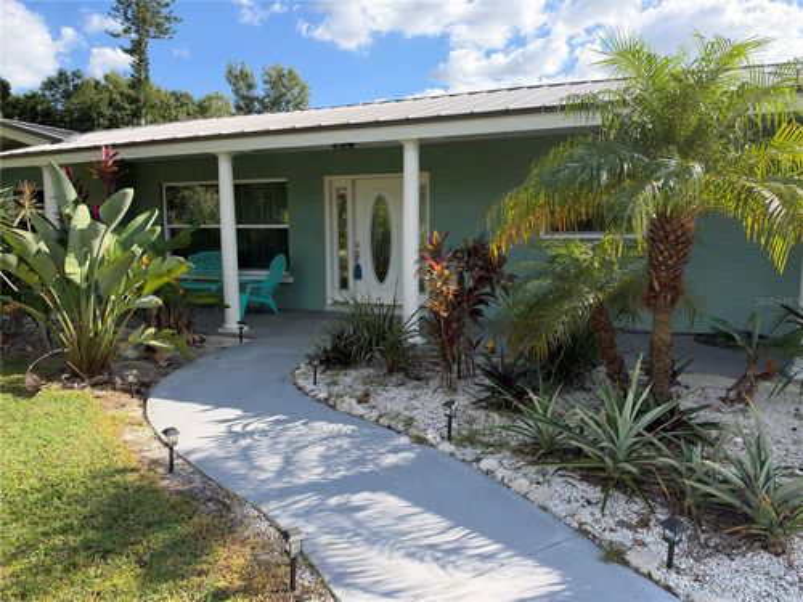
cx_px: 402
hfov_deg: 71.6
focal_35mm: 24
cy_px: 301
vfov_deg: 56.8
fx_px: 557
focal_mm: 6.93
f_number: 1.8
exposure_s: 1/1678
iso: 100
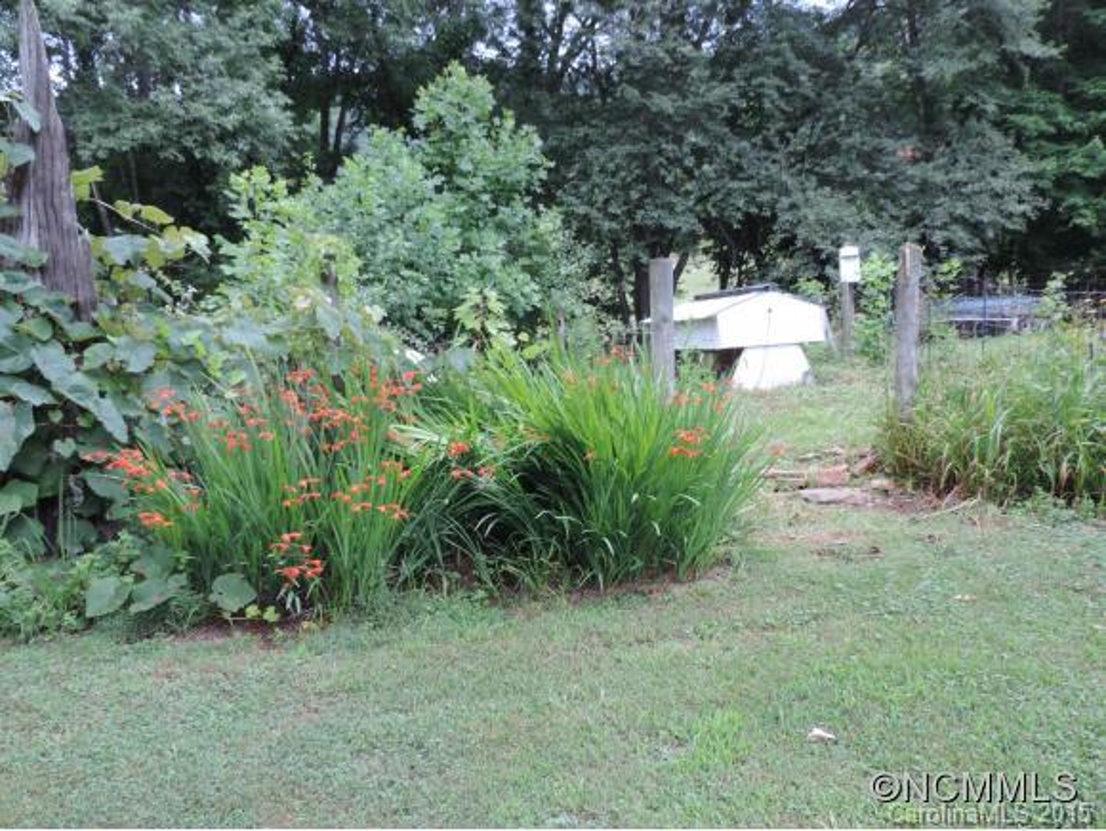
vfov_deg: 43.0
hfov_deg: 55.3
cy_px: 416
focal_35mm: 33
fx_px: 1055
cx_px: 553
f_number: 3.2
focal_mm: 5.8
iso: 80
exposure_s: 1/60
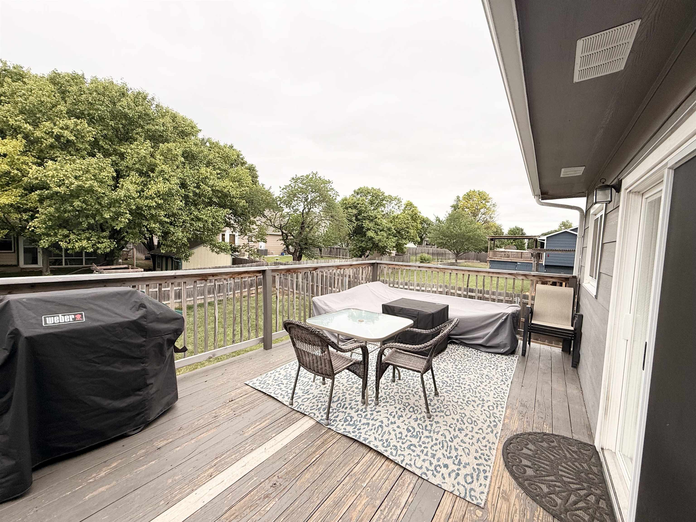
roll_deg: -2.3
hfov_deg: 102.1
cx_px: 348
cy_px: 261
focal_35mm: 14
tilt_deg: -3.0
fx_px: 281
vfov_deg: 85.7
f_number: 2.2
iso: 50
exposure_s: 1/411
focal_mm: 2.22
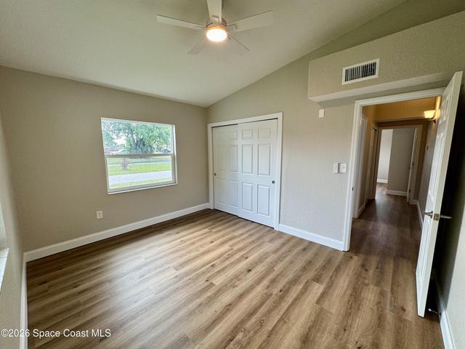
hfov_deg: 102.1
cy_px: 174
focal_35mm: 14
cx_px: 232
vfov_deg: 85.7
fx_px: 188
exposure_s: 1/120
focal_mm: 2.22
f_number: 2.2
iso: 80
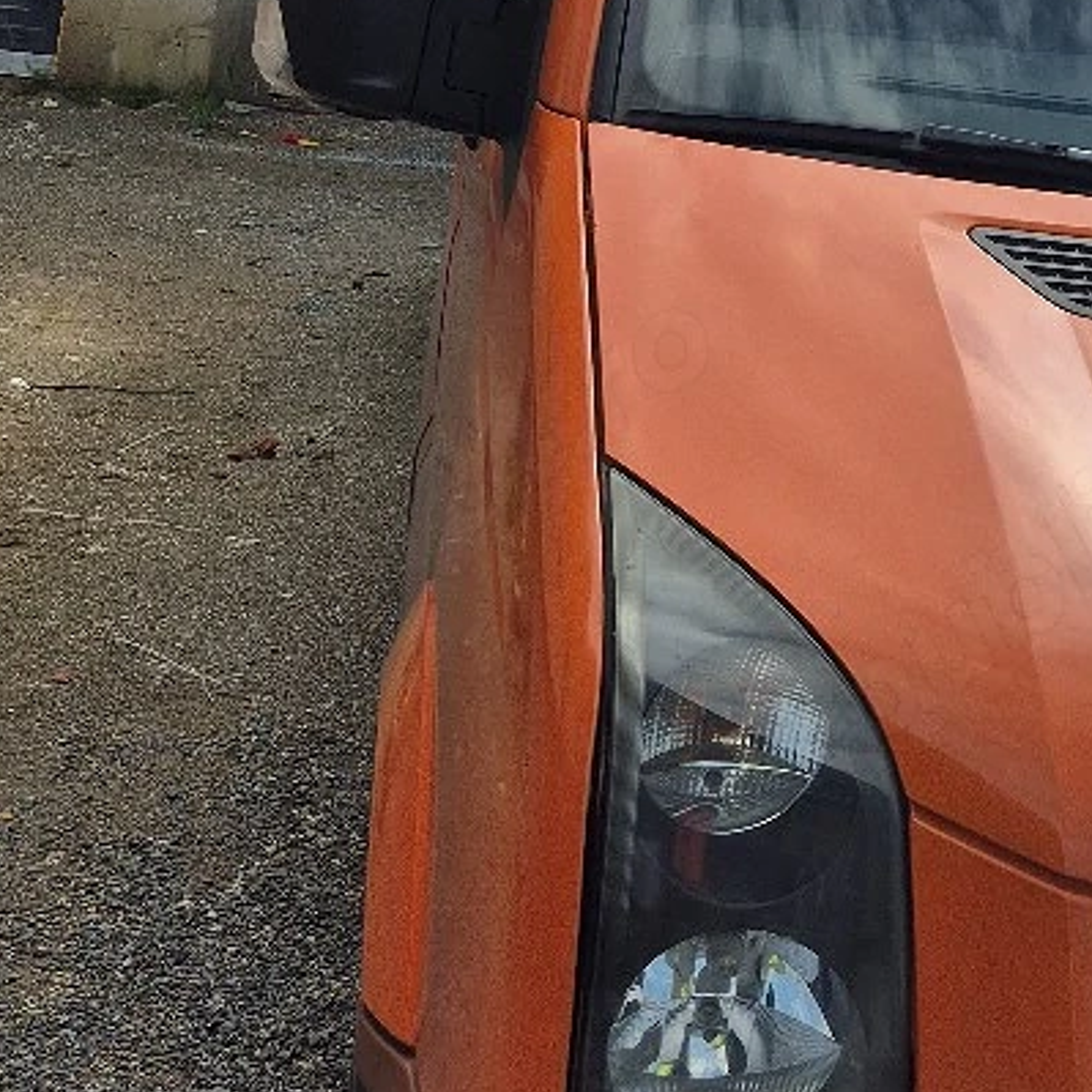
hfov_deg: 23.2
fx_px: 2427
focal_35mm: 68
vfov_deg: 23.9
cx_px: 1305
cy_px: -78
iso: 25
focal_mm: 5.4
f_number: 1.8
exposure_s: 1/5000
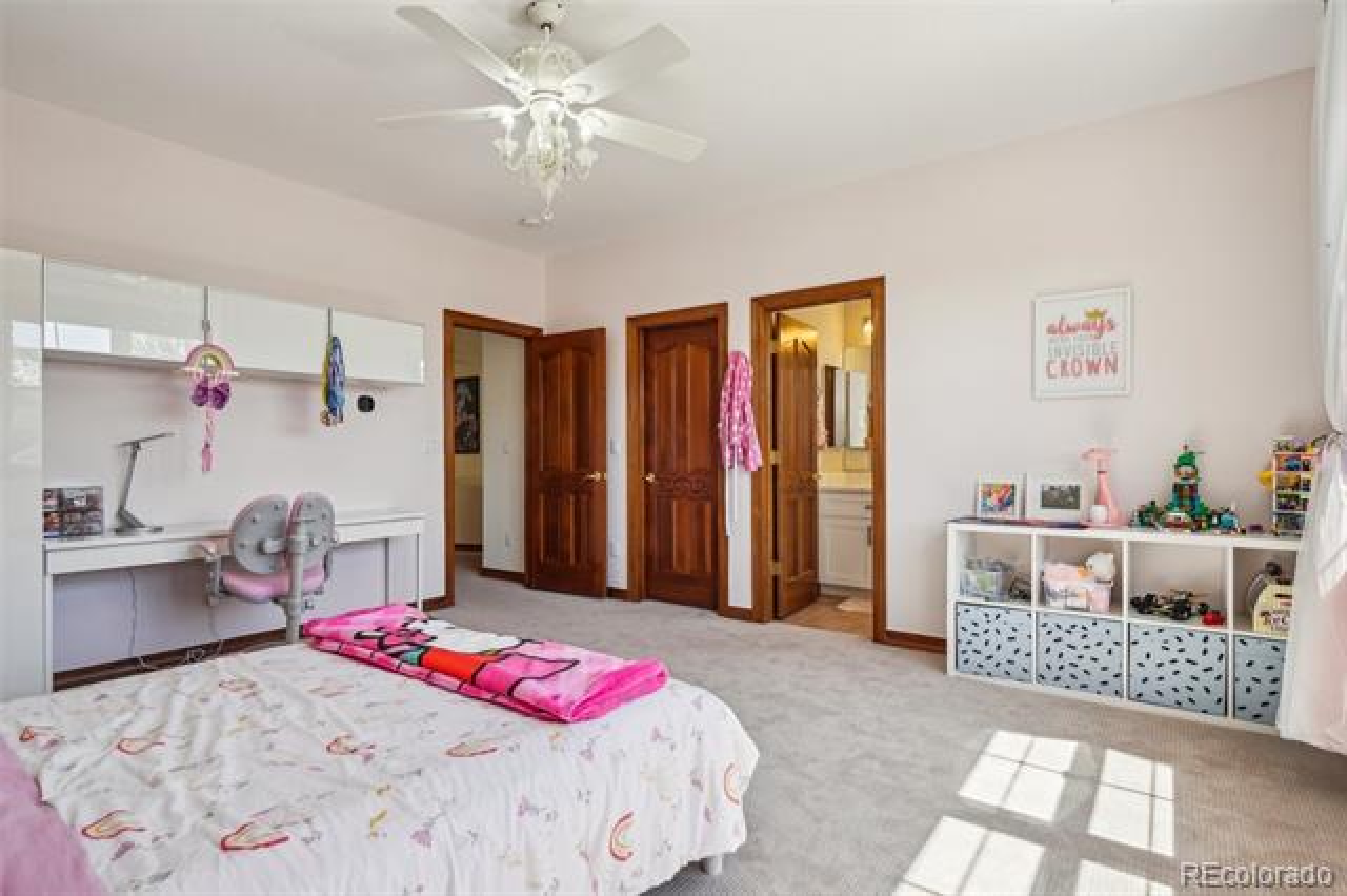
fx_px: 617
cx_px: 674
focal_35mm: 16
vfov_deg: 72.0
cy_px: 448
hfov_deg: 95.0
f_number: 8
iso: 400
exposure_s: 1/100
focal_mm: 11
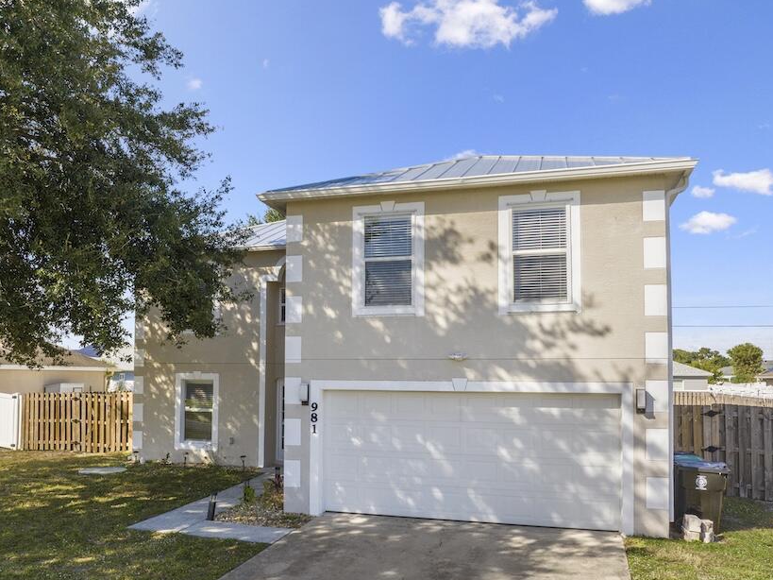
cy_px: 346
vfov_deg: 46.5
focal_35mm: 30
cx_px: 331
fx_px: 670
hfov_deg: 59.7
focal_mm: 12.29
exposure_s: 1/40
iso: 100
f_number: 6.3
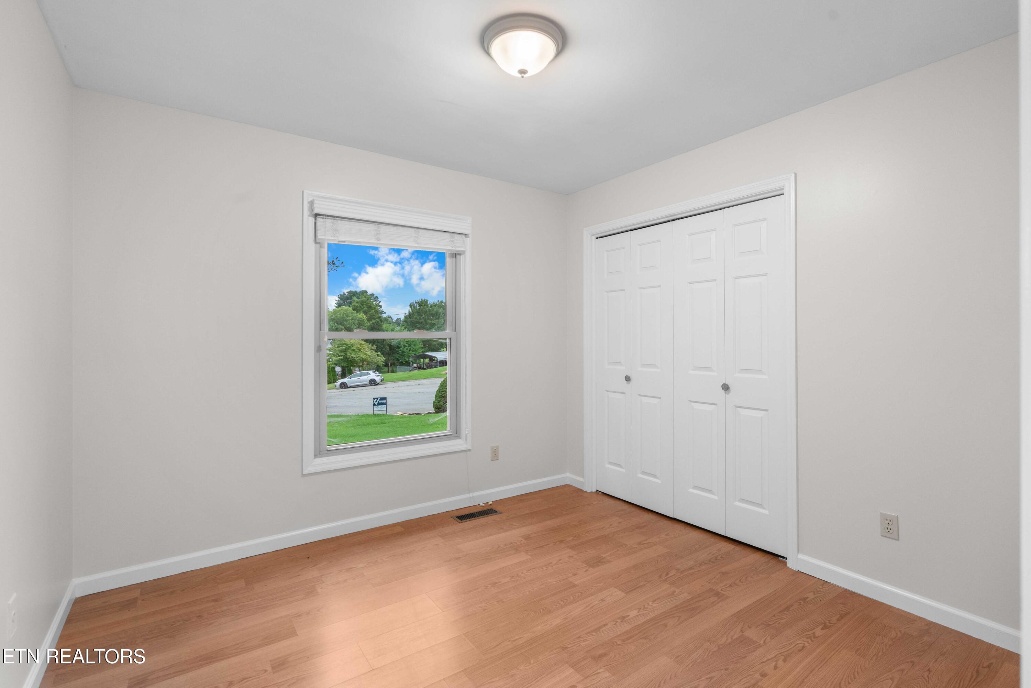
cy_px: 344
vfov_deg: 73.8
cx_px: 516
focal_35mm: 16
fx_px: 458
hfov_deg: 96.7
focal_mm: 16
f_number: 8
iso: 800
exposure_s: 1/8
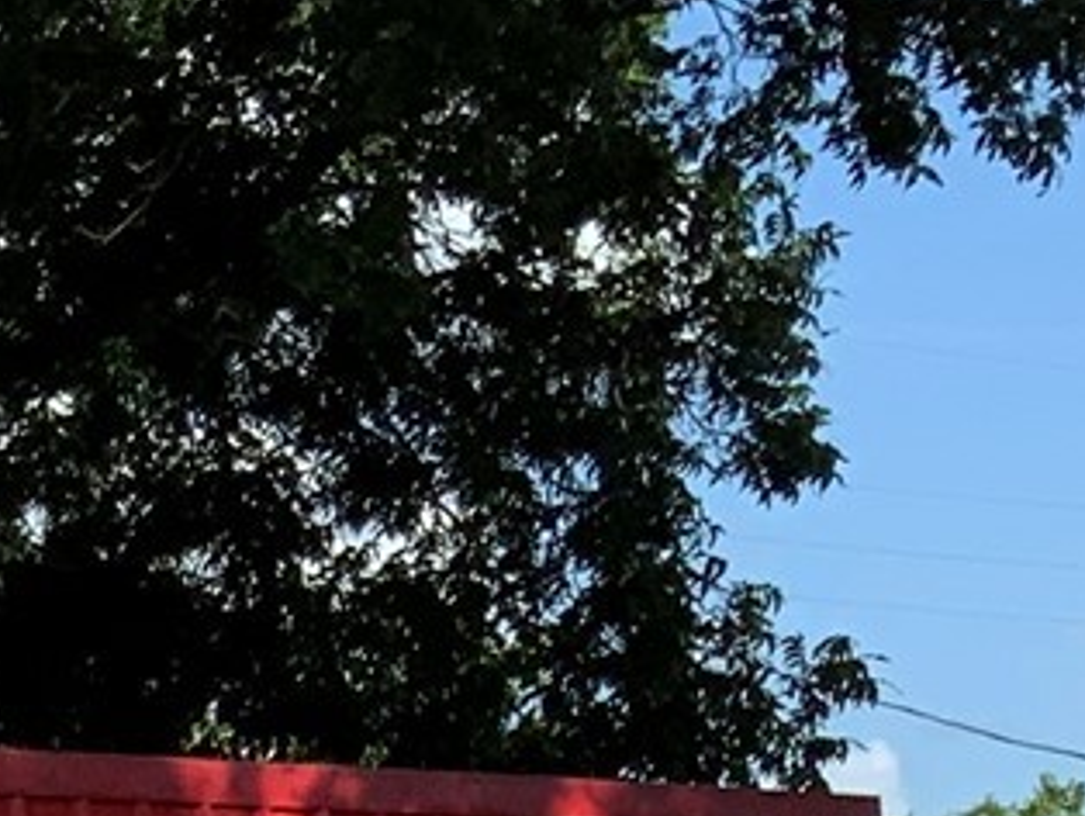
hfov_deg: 9.4
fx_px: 5929
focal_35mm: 189
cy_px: 1646
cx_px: -1493
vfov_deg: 7.5
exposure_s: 1/2801
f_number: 1.8
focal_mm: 3
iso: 20
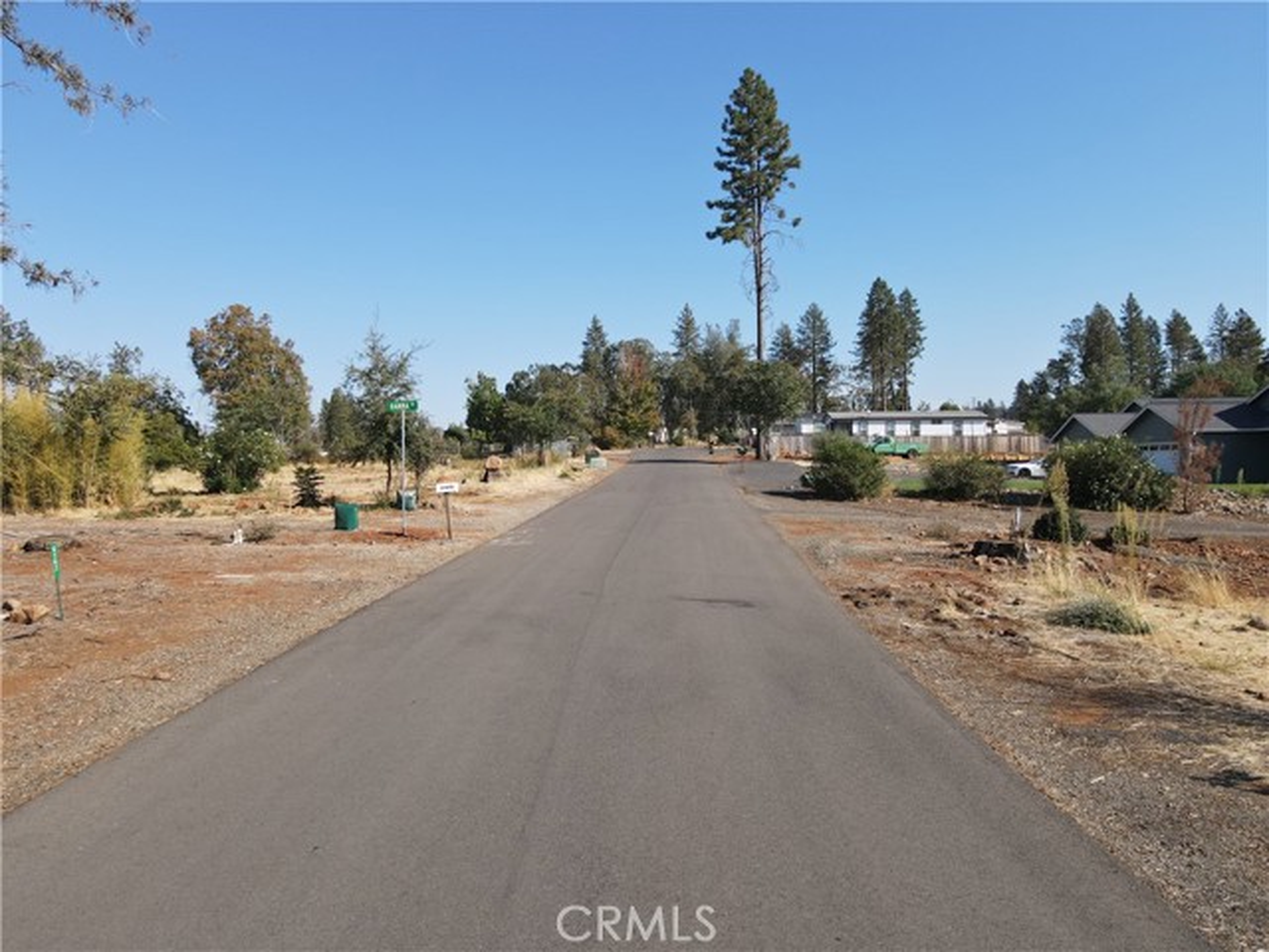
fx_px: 880
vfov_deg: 56.8
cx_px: 634
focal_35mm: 24
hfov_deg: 71.6
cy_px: 476
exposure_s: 1/500
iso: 100
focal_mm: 4.5
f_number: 2.8
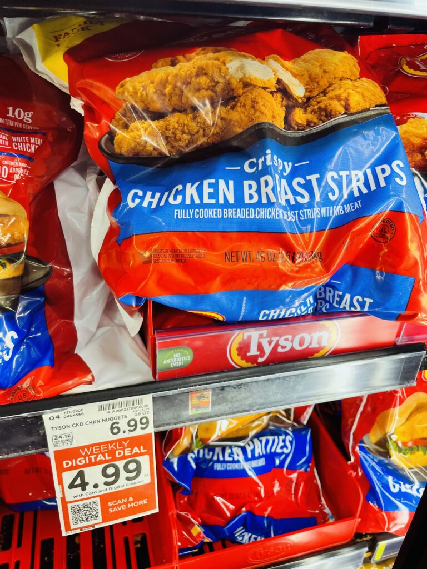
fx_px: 428
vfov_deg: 67.3
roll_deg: -2.4
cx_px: 214
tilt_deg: -27.7
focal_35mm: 26
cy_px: 284
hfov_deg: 53.1
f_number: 1.6
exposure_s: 1/120
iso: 125
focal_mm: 4.2
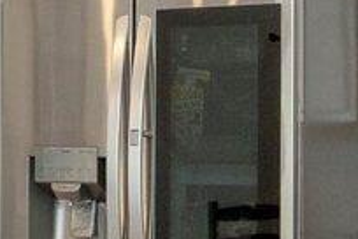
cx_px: -309
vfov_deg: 9.1
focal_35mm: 151
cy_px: 98
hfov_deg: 12.3
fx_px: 1501
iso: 500
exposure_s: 1/30
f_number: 9
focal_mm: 20
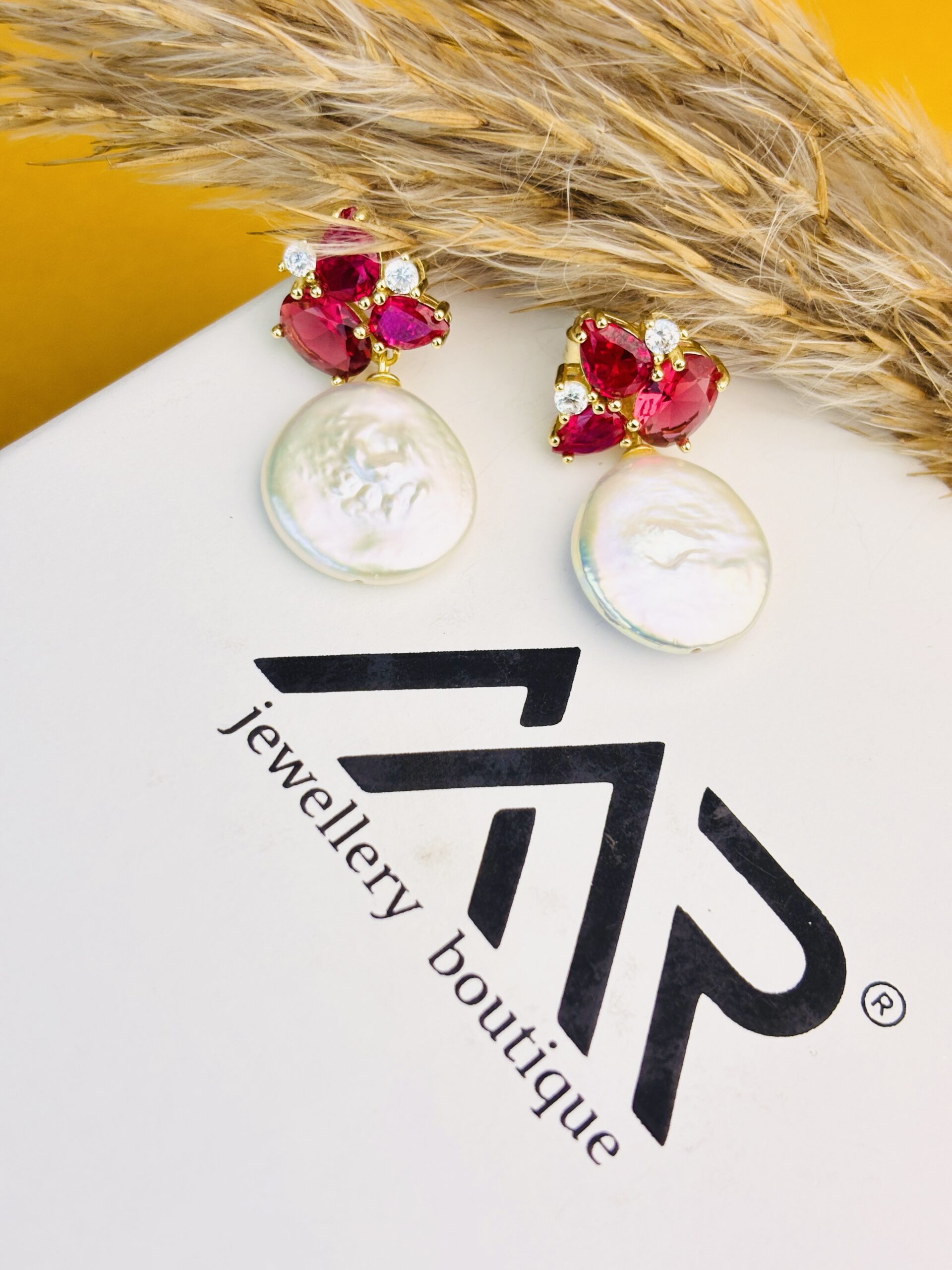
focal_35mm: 52
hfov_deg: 28.0
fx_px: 1907
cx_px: 476
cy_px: 635
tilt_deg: -62.7
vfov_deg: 36.8
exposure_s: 1/2513
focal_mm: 5.96
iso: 32
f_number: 1.6
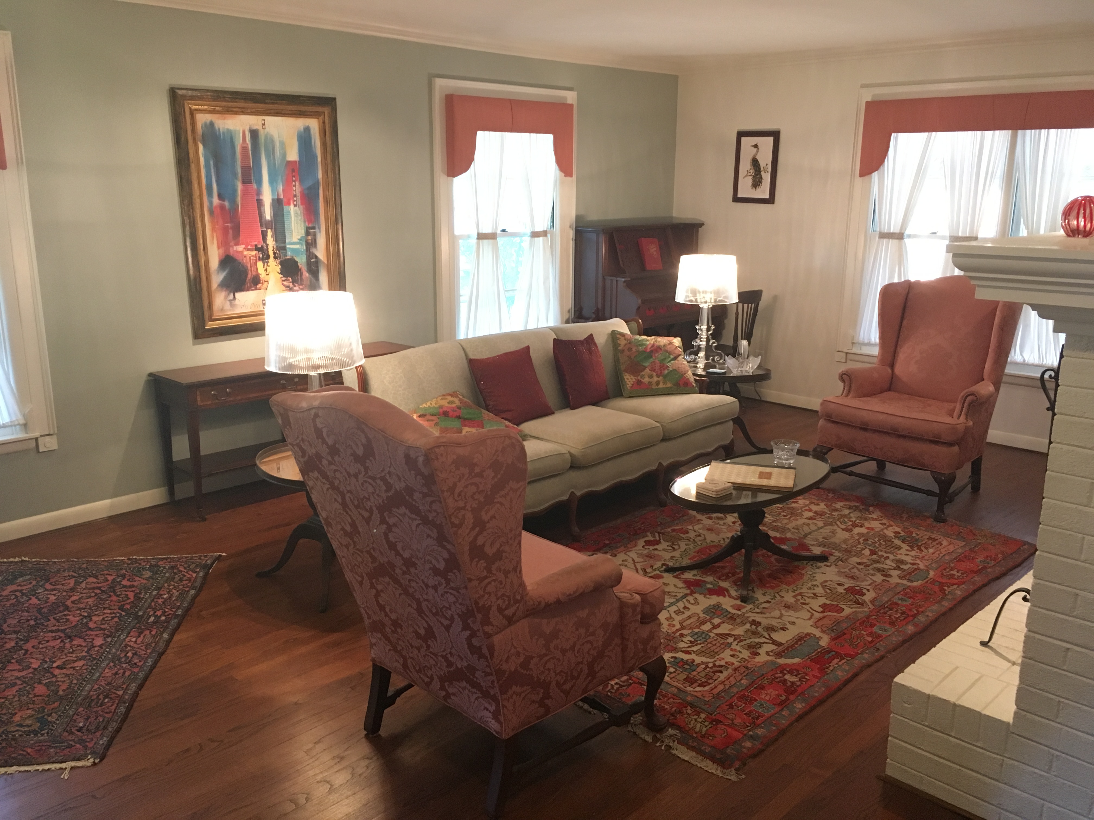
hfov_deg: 61.7
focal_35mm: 29
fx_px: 917
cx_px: 547
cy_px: 410
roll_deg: -1.9
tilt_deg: -15.3
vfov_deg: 48.2
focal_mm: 4.15
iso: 200
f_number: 2.2
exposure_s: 1/17
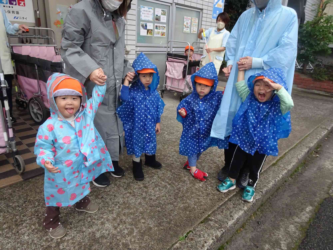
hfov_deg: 71.6
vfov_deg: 56.8
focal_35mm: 24
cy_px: 125
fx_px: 231
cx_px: 166
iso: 500
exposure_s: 1/250
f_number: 3.5
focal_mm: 4.1
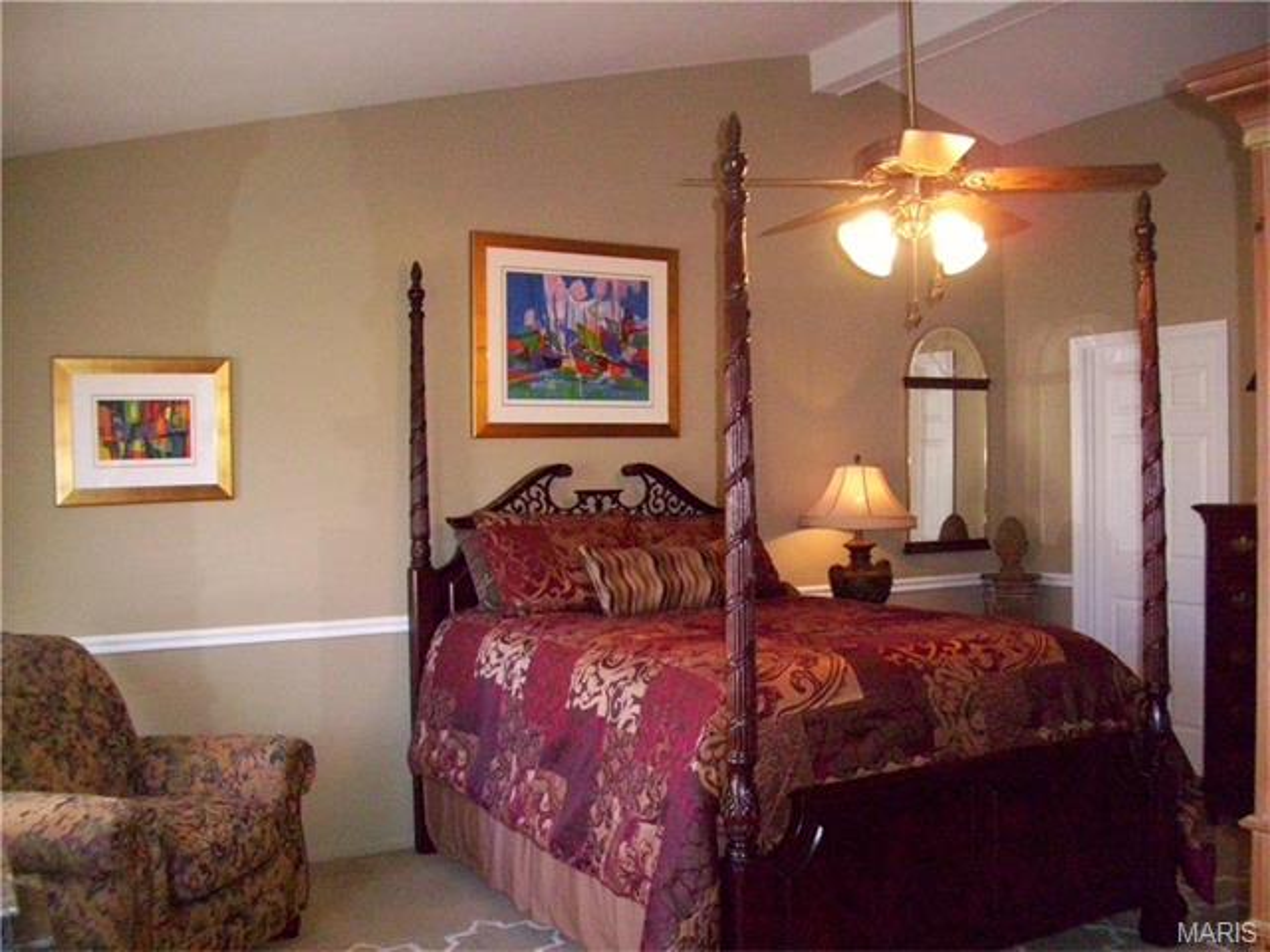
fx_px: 1174
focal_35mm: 32
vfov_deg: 44.2
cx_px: 635
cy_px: 476
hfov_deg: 56.8
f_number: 2.9
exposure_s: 1/40
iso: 640
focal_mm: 5.7
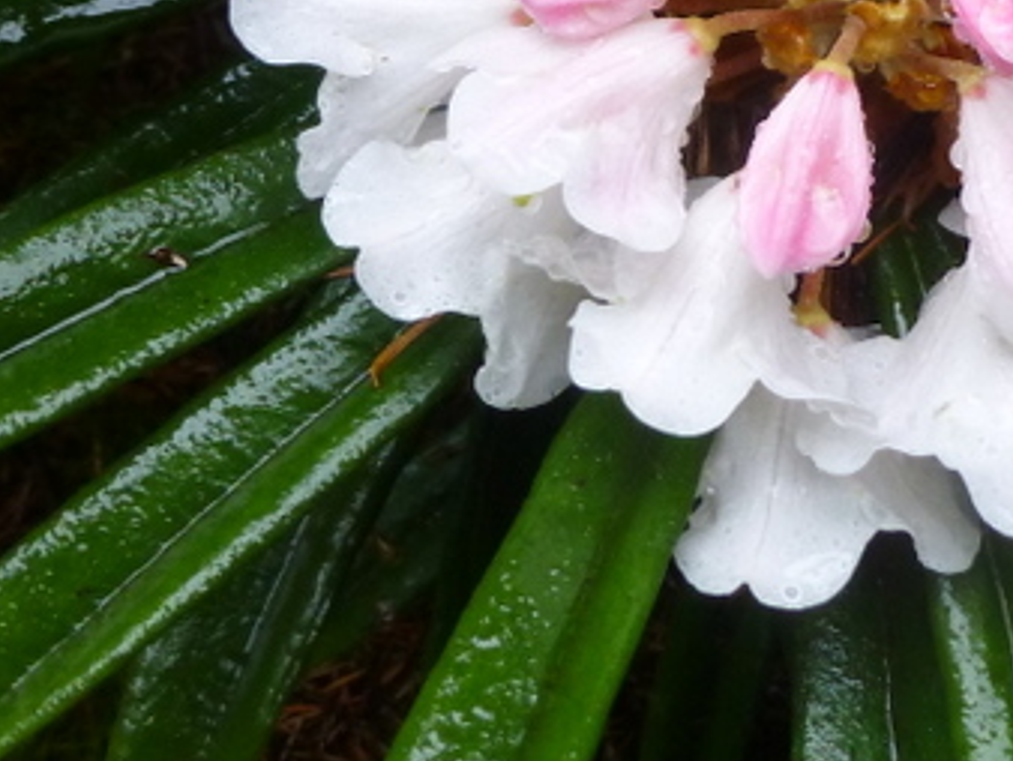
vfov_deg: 14.2
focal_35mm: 103
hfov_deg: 18.8
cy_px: 75
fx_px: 3016
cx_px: 875
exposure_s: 1/60
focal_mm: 6.1
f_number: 3.7
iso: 250
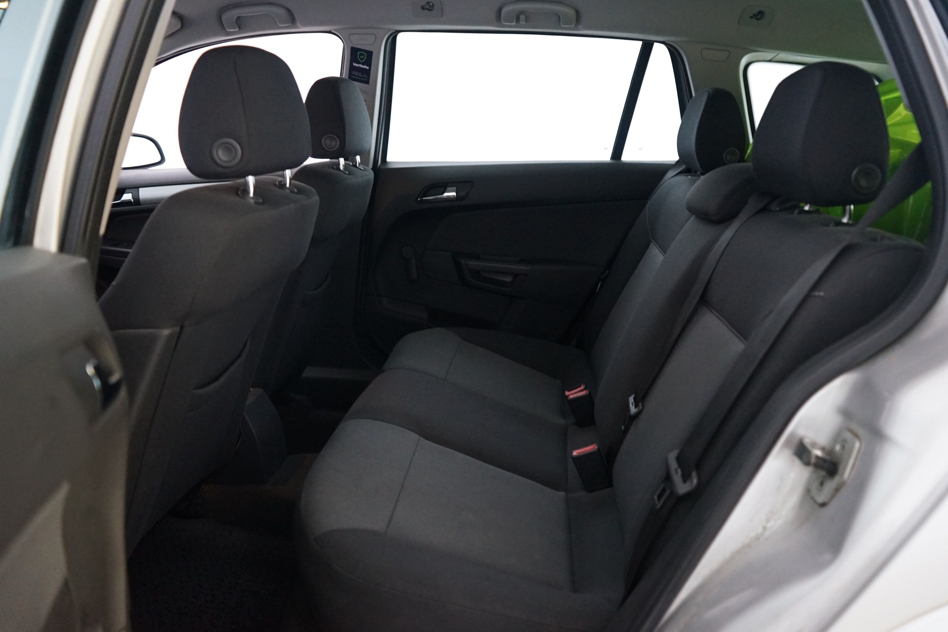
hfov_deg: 63.7
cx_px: 474
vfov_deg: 45.0
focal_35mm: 29
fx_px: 764
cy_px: 316
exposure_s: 1/13
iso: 4000
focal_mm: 29
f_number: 4
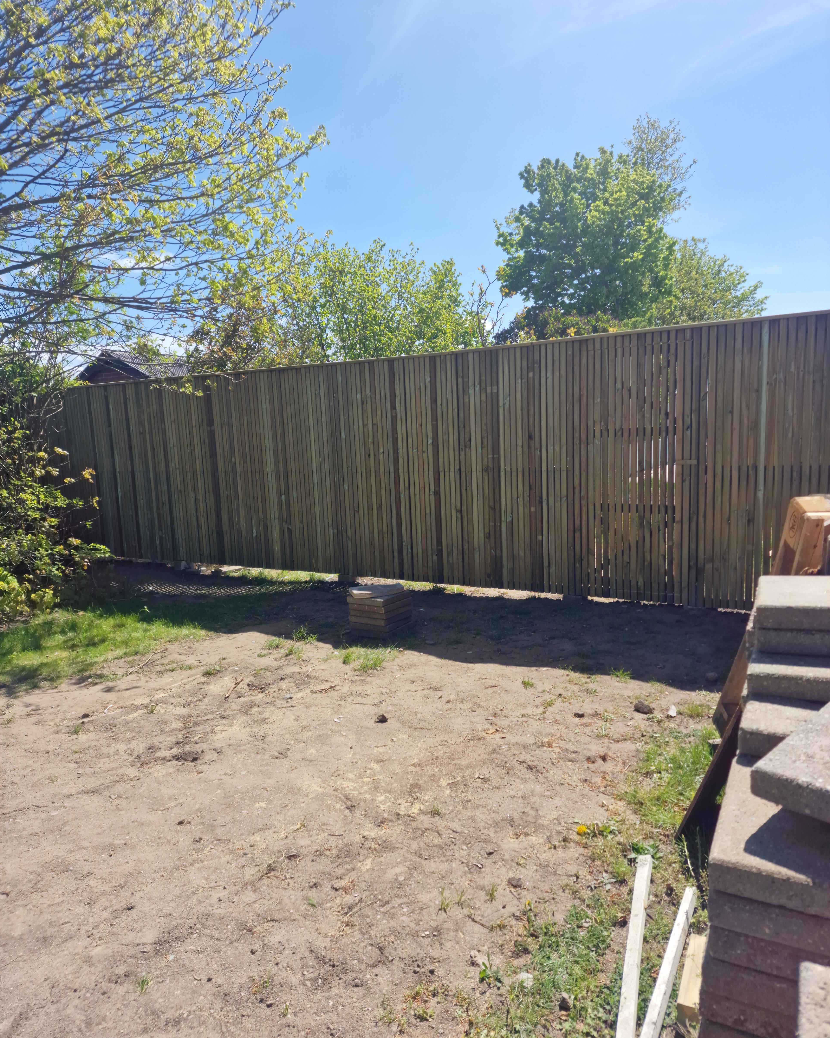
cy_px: 527
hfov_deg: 58.8
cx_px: 415
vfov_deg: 70.3
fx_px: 737
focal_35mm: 24
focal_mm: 6.4
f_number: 1.8
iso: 50
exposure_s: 1/1030
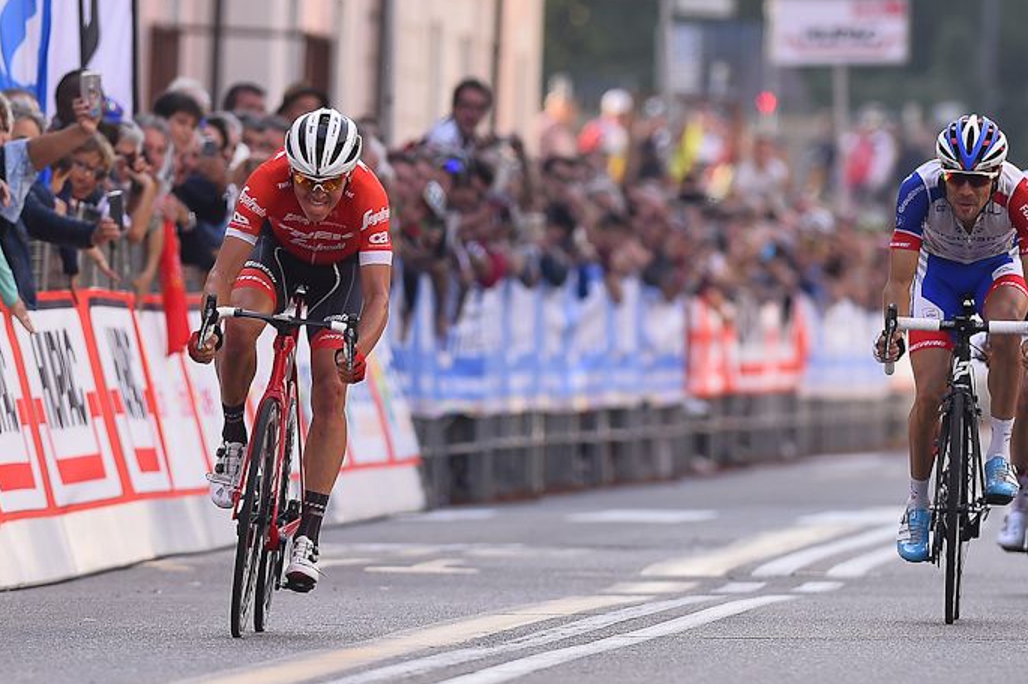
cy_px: 274
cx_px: 722
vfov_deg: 3.1
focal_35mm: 438
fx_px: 12501
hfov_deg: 4.7
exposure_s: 1/1600
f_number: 5.6
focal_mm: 300
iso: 800
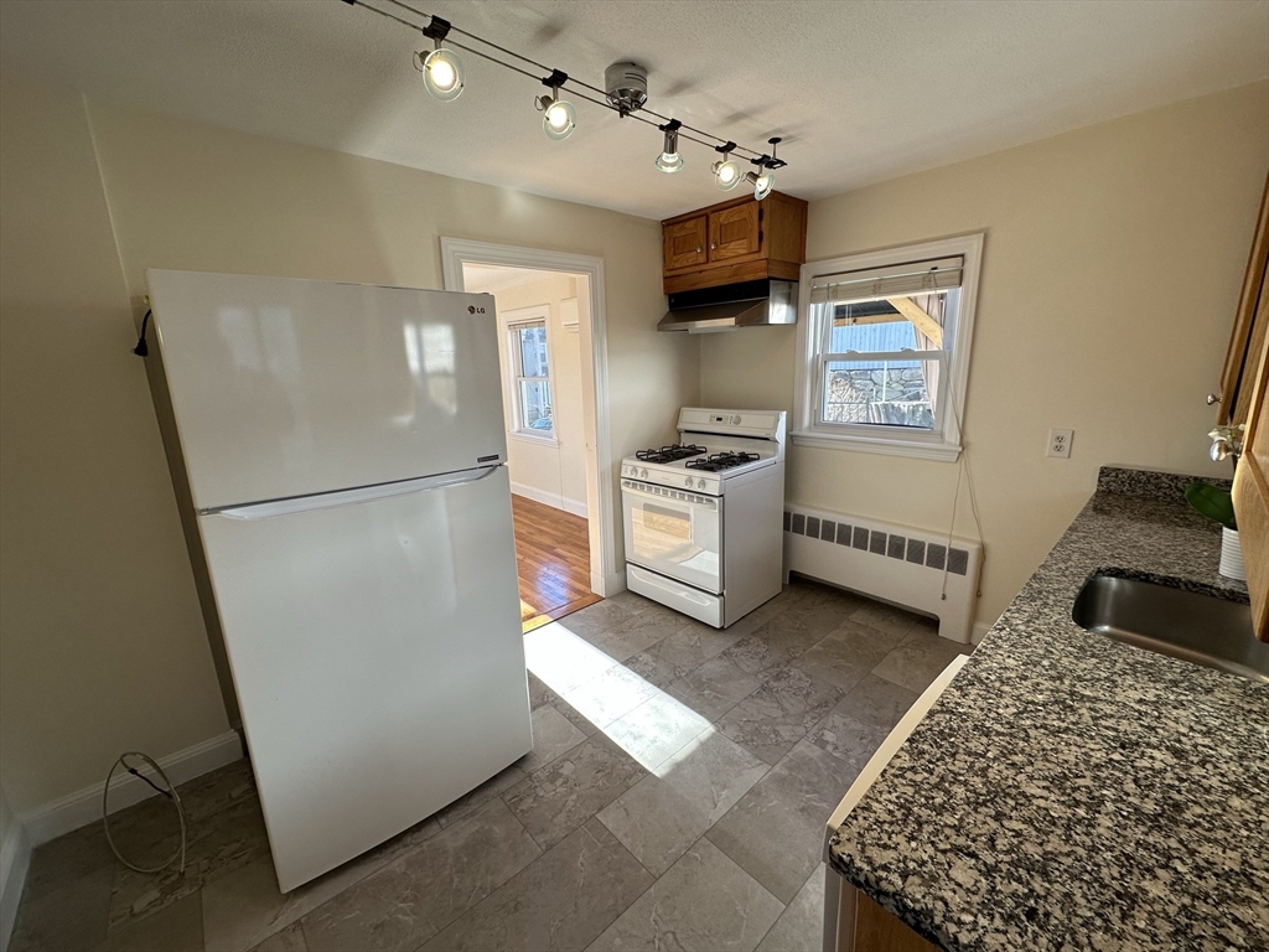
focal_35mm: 14
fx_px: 513
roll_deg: +1.7
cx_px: 634
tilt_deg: -12.8
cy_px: 476
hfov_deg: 102.1
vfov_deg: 85.7
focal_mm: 2.22
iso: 50
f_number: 2.2
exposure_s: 1/120
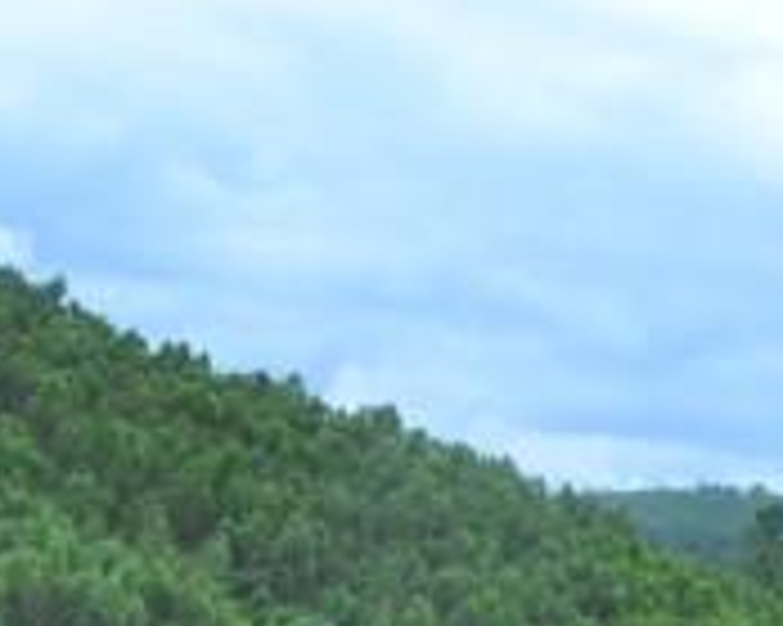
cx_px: 108
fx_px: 3451
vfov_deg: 9.5
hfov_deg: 12.9
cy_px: 1358
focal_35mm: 149
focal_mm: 18
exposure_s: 1/320
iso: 400
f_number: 10
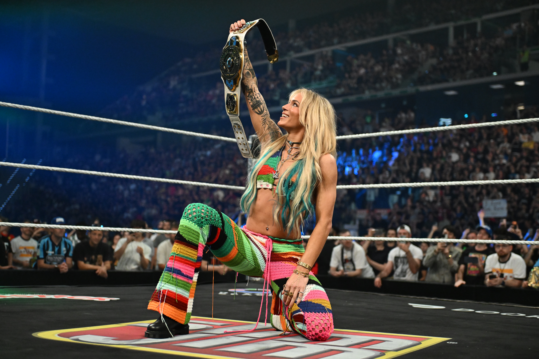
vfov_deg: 26.0
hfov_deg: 38.2
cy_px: 180
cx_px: 270
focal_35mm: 52
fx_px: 778
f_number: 2.8
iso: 5000
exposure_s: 1/1250
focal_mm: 52
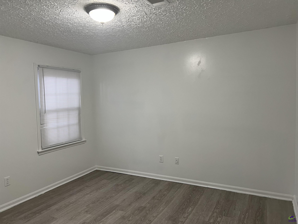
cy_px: 112
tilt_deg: -2.1
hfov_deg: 67.3
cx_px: 149
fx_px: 224
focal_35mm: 26
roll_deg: +3.3
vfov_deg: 53.1
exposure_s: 1/60
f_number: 1.5
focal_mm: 5.7
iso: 100
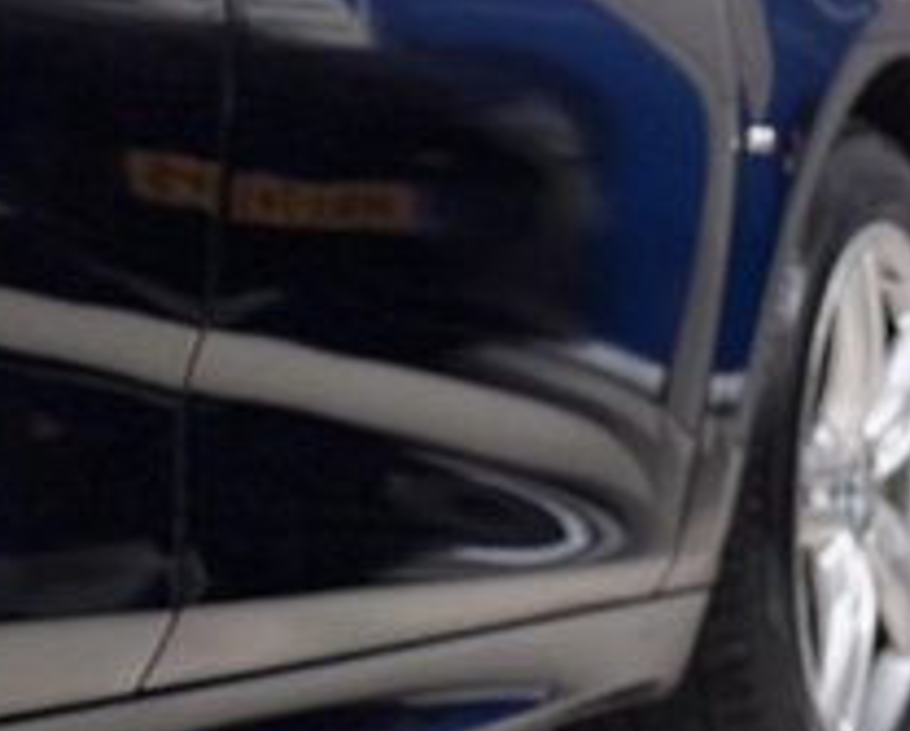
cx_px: -534
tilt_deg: -6.1
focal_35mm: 171
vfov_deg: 9.0
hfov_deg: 10.8
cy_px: 713
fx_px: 4612
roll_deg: +0.1
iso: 500
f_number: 1.78
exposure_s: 1/25
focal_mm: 6.76
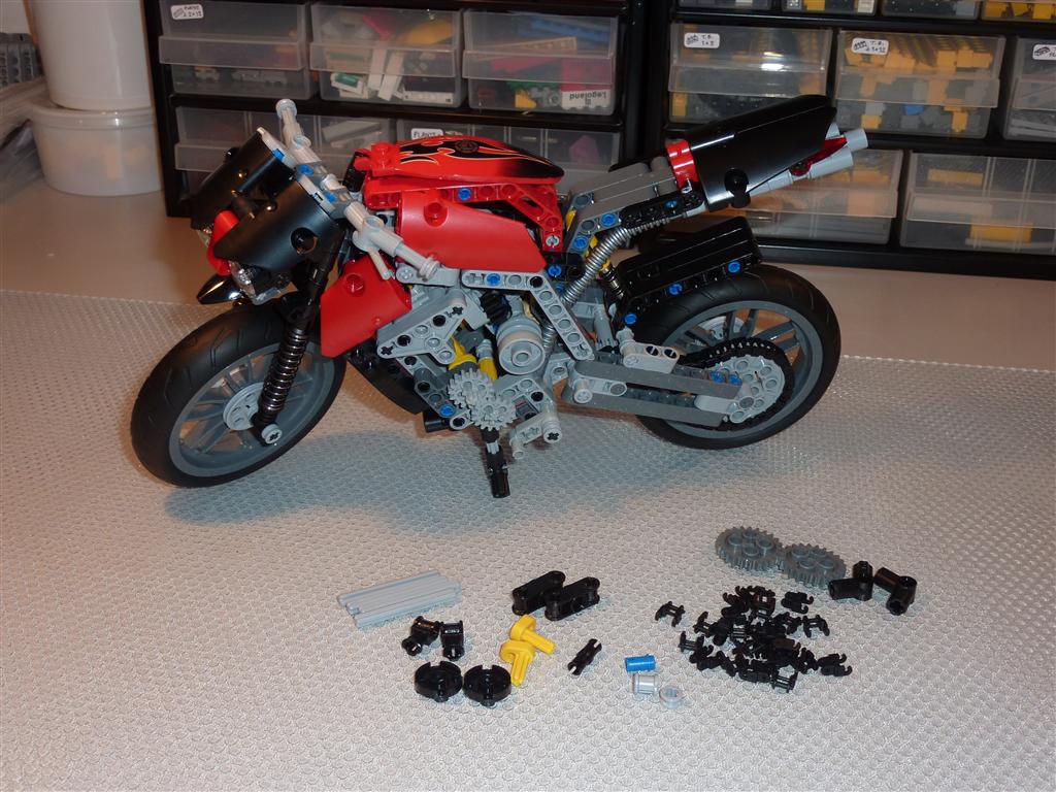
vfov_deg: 34.3
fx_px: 1281
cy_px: 396
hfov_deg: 44.8
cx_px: 528
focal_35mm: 42
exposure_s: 1/30
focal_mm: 6.9
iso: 100
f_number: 3.7
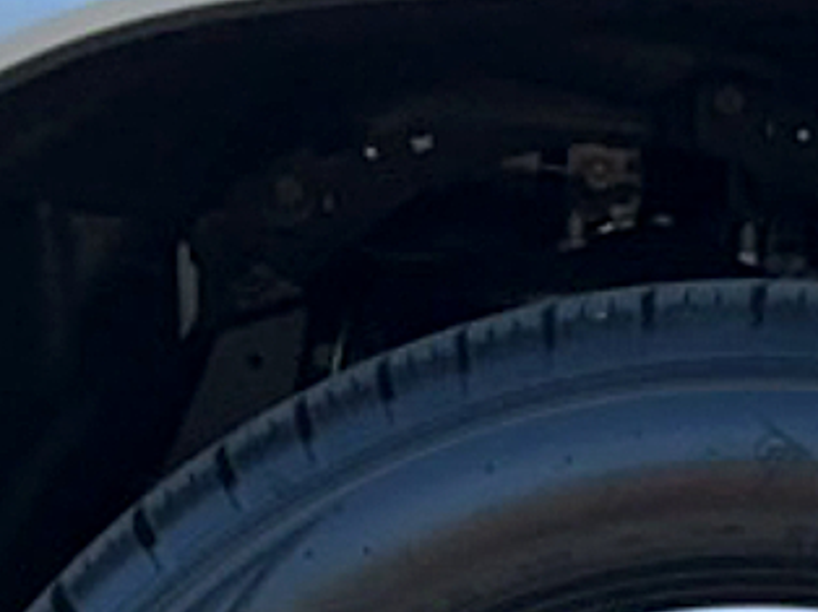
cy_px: 1258
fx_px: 3613
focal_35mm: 153
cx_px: 779
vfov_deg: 9.1
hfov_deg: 12.8
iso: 25
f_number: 1.8
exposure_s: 1/403
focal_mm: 3
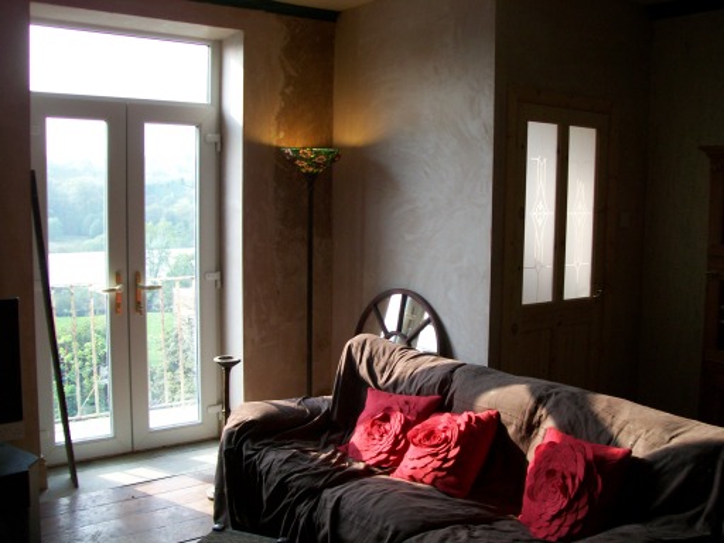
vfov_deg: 39.7
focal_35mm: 36
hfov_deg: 51.4
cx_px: 362
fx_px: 753
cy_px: 272
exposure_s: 1/100
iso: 64
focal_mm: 6
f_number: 2.7
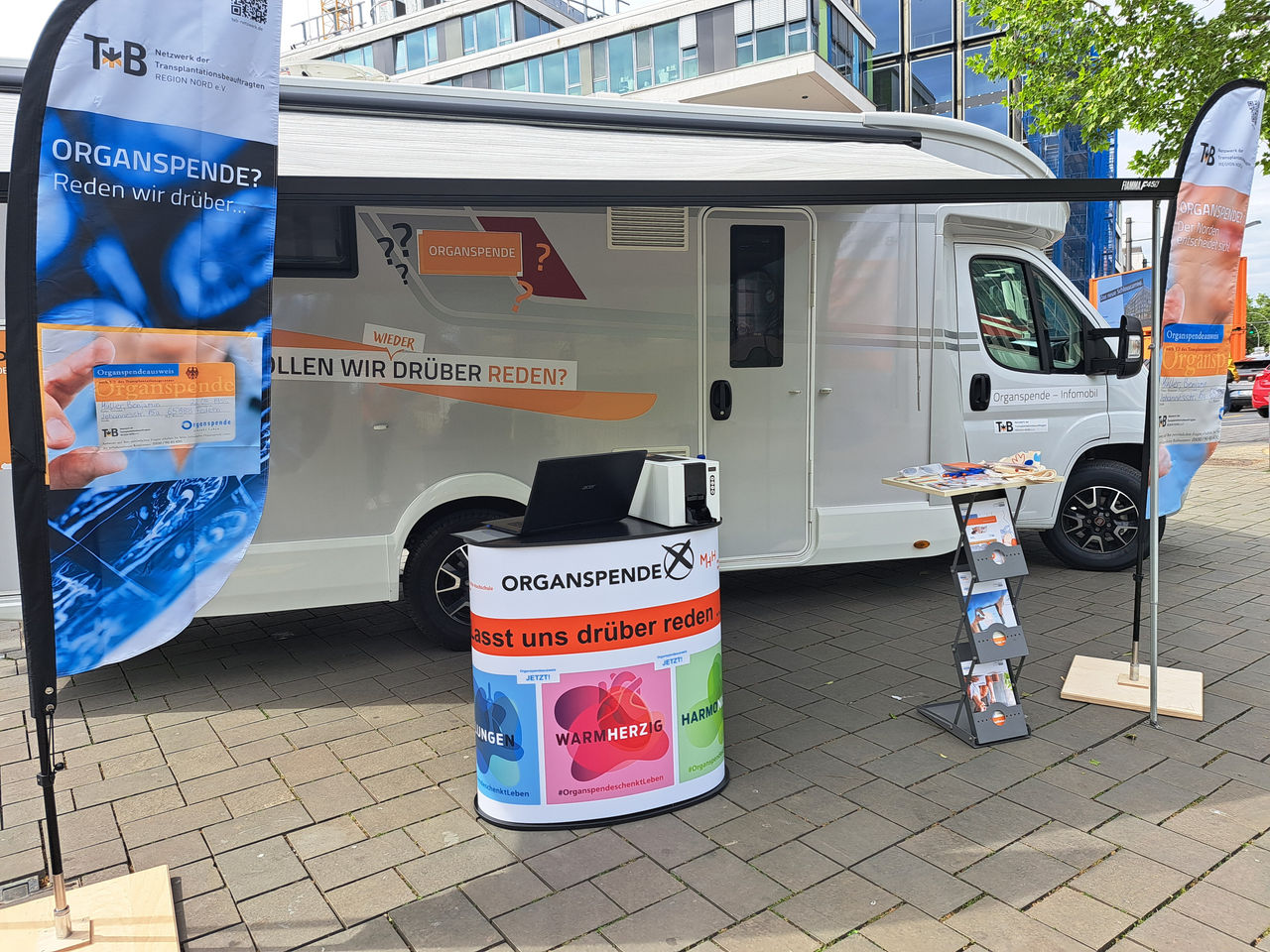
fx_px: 881
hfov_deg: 71.6
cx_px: 635
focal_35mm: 24
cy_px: 476
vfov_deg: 56.8
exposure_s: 1/599
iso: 50
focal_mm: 5.23
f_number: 1.8
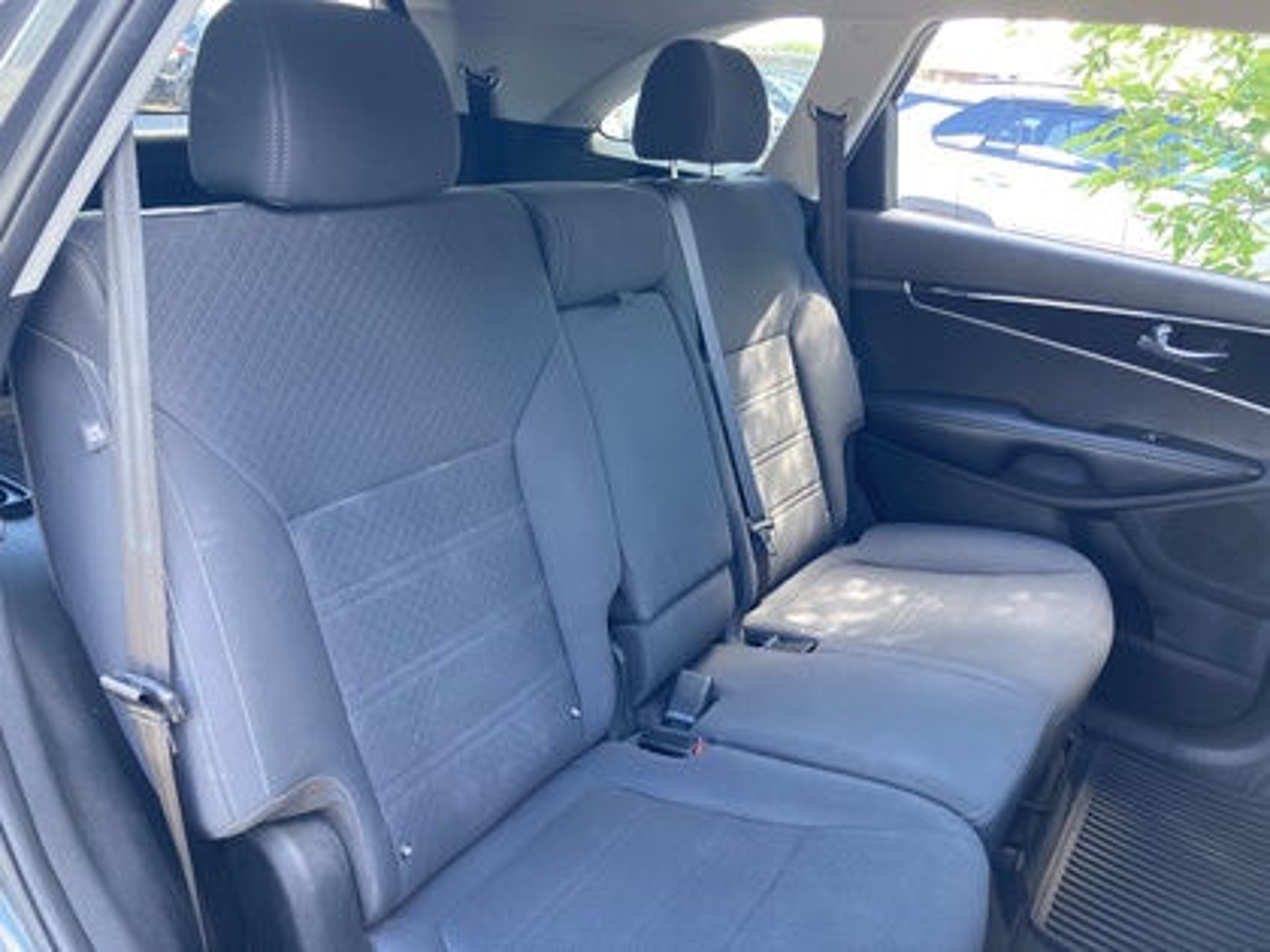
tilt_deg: -22.0
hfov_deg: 63.4
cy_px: 476
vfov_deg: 49.7
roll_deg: -6.8
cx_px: 635
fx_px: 1027
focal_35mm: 28
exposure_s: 1/60
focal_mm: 3.99
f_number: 1.8
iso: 125
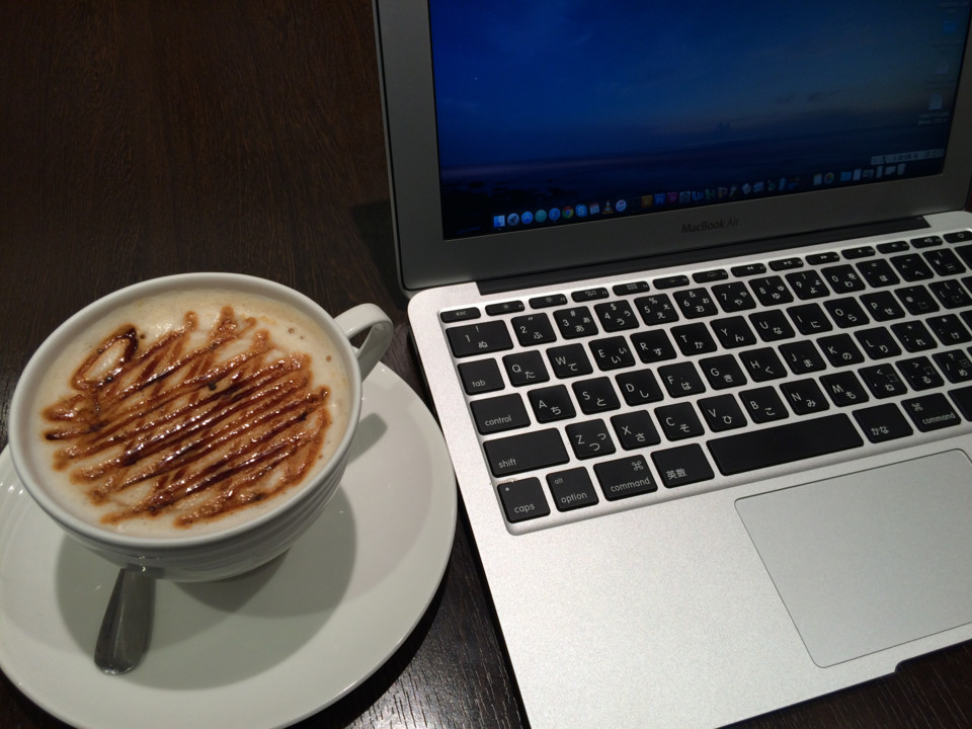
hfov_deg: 61.7
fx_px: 814
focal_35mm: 29
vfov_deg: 48.2
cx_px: 486
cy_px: 364
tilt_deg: -50.6
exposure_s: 1/60
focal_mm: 4.15
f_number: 2.2
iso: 40
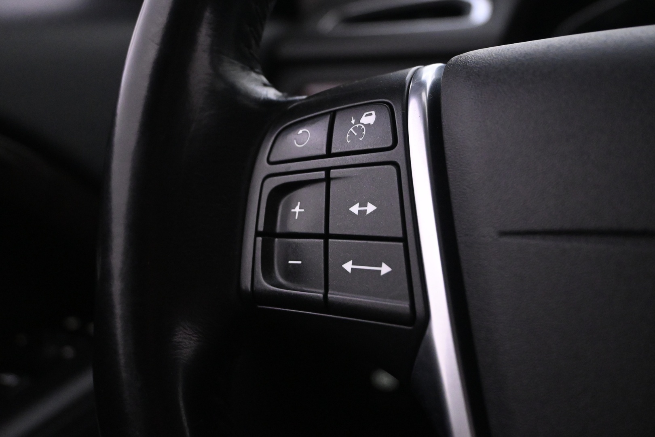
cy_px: 218
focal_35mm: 50
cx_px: 328
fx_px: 901
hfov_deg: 40.0
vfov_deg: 27.3
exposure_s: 1/50
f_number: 5
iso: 5000
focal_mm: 33
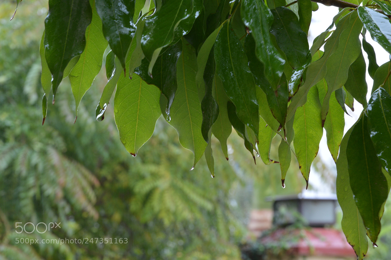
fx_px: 1709
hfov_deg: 13.1
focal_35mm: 158
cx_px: 196
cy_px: 130
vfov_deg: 8.7
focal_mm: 105
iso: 200
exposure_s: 1/8
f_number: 14
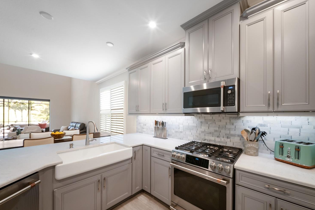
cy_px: 113
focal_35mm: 13
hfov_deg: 108.2
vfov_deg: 85.2
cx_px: 168
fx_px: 114
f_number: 10
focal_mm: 12
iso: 1000
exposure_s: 1/13
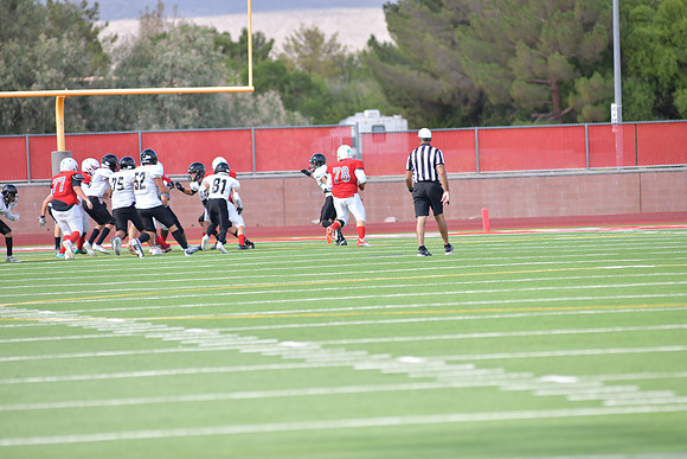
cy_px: 230
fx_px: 5726
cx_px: 344
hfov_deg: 6.9
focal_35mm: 300
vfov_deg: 4.6
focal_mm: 300
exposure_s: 1/1600
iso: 400
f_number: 5
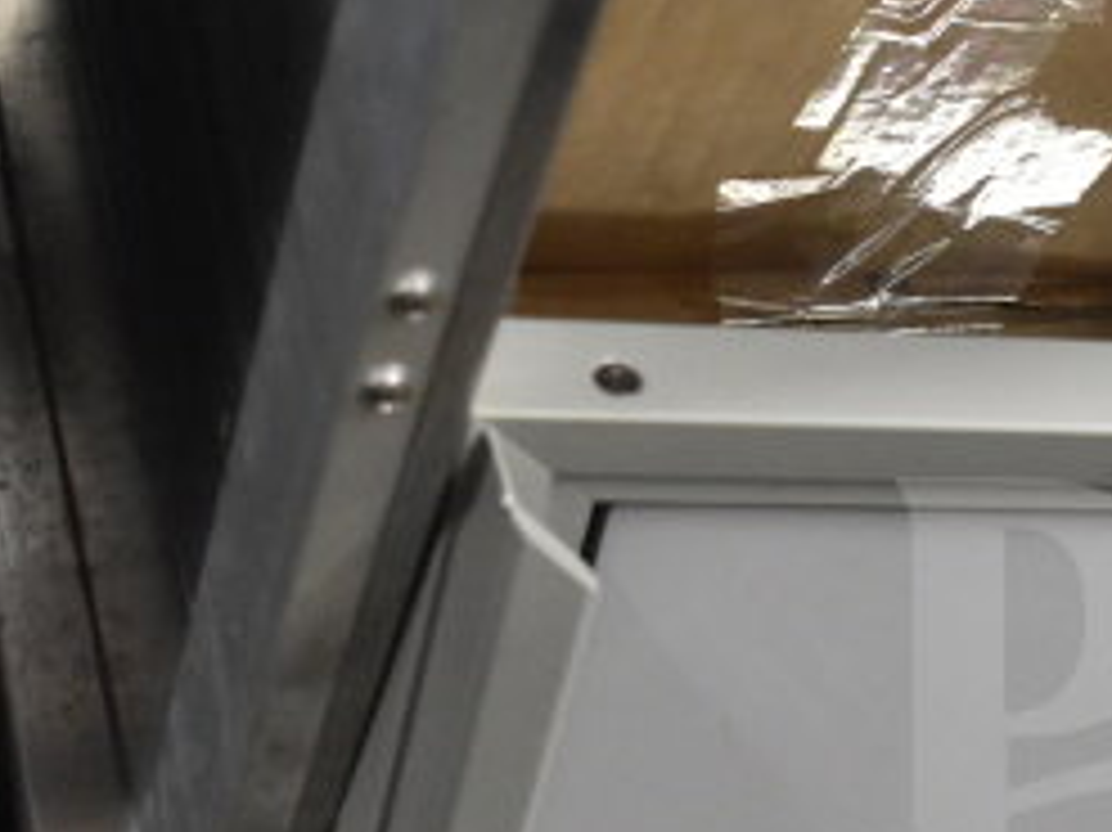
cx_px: 1297
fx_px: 3660
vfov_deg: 12.8
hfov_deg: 16.6
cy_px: 834
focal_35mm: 114
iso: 4500
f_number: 4.5
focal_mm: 32
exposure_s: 1/50
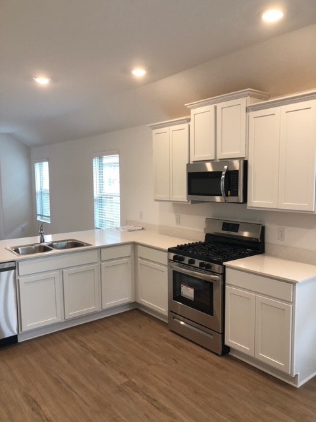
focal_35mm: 28
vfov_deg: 63.4
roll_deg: -1.5
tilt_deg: -5.2
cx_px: 158
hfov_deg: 49.7
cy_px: 211
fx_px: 341
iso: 32
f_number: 1.8
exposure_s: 1/30
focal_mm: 4
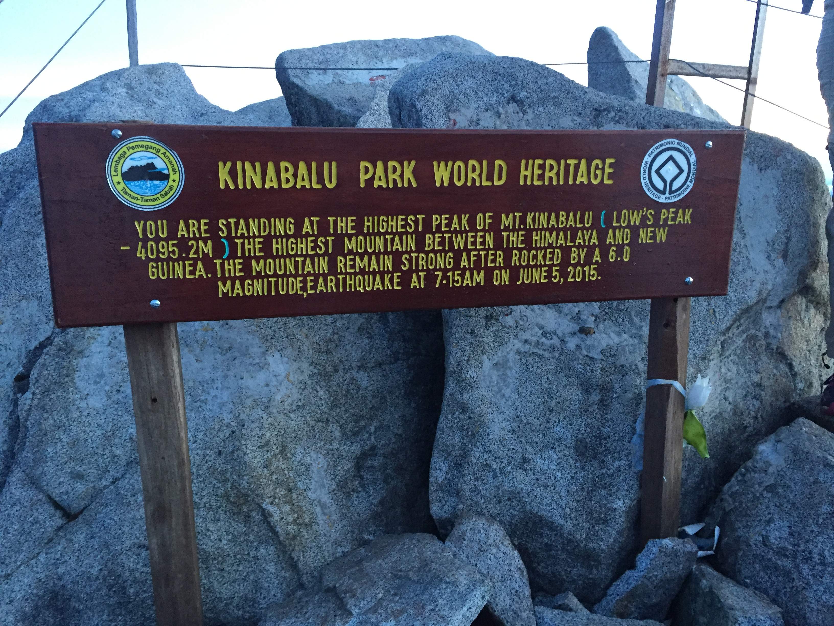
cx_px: 417
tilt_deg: -12.9
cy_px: 313
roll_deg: +2.0
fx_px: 699
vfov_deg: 48.2
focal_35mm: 29
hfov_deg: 61.7
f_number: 2.2
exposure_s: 1/33
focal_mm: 4.15
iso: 320
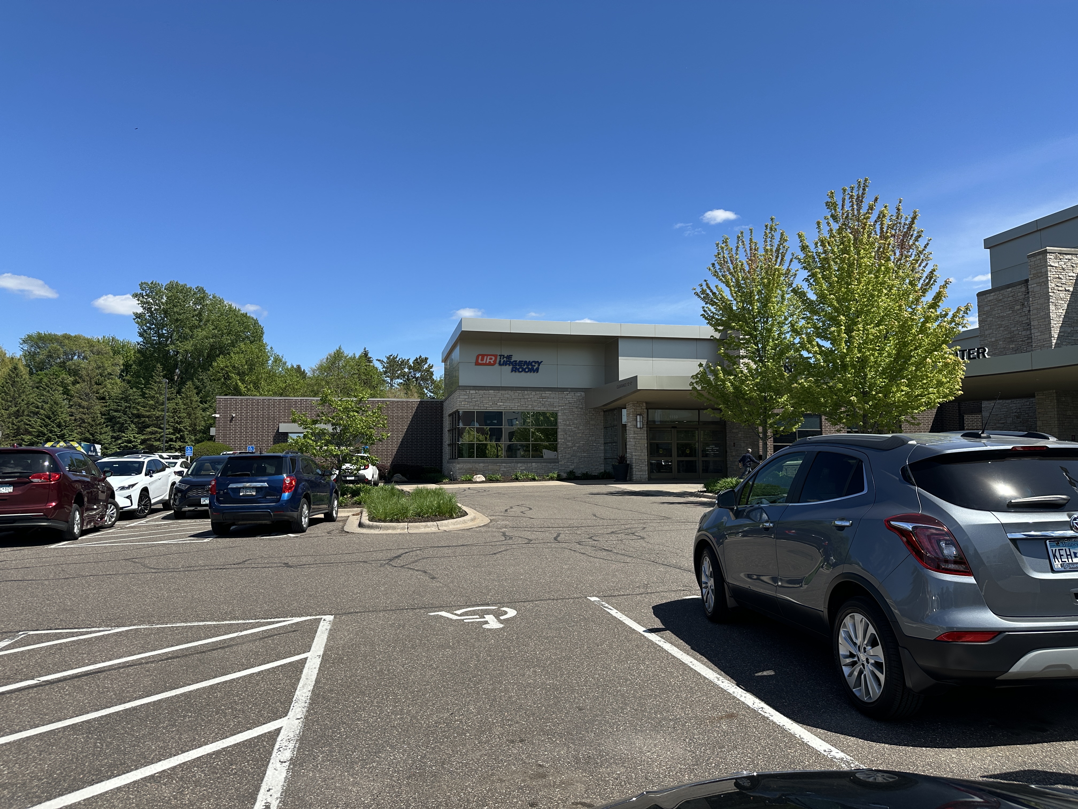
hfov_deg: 71.6
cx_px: 539
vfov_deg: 56.8
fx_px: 747
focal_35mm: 24
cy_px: 404
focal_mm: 6.86
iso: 80
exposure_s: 1/4016
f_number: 1.78
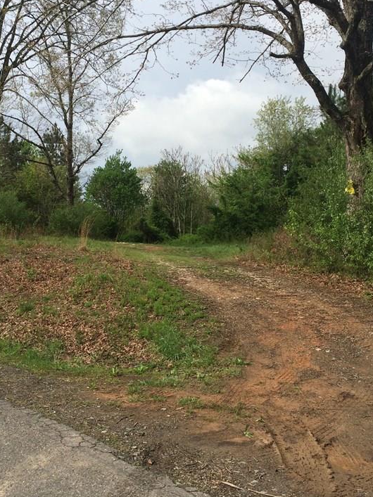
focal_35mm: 42
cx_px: 185
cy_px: 233
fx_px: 604
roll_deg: +0.4
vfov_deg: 44.8
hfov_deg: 34.3
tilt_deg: +0.9
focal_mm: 4.15
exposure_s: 1/2740
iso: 32
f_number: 2.2
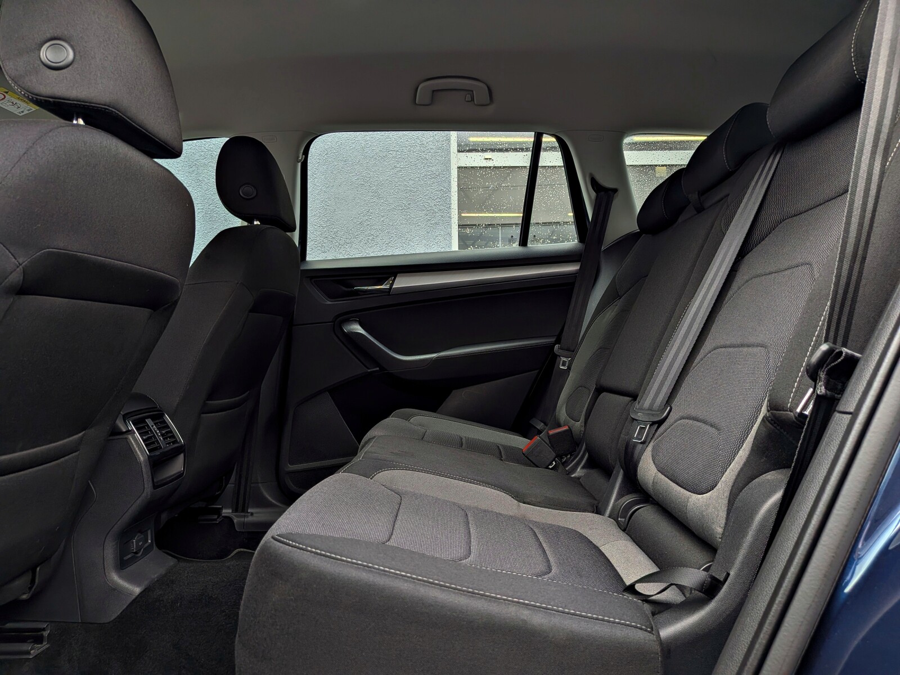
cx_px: 450
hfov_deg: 71.6
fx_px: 624
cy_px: 338
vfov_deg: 56.8
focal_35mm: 24
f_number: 1.7
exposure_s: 1/1495
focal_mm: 4.53
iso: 31
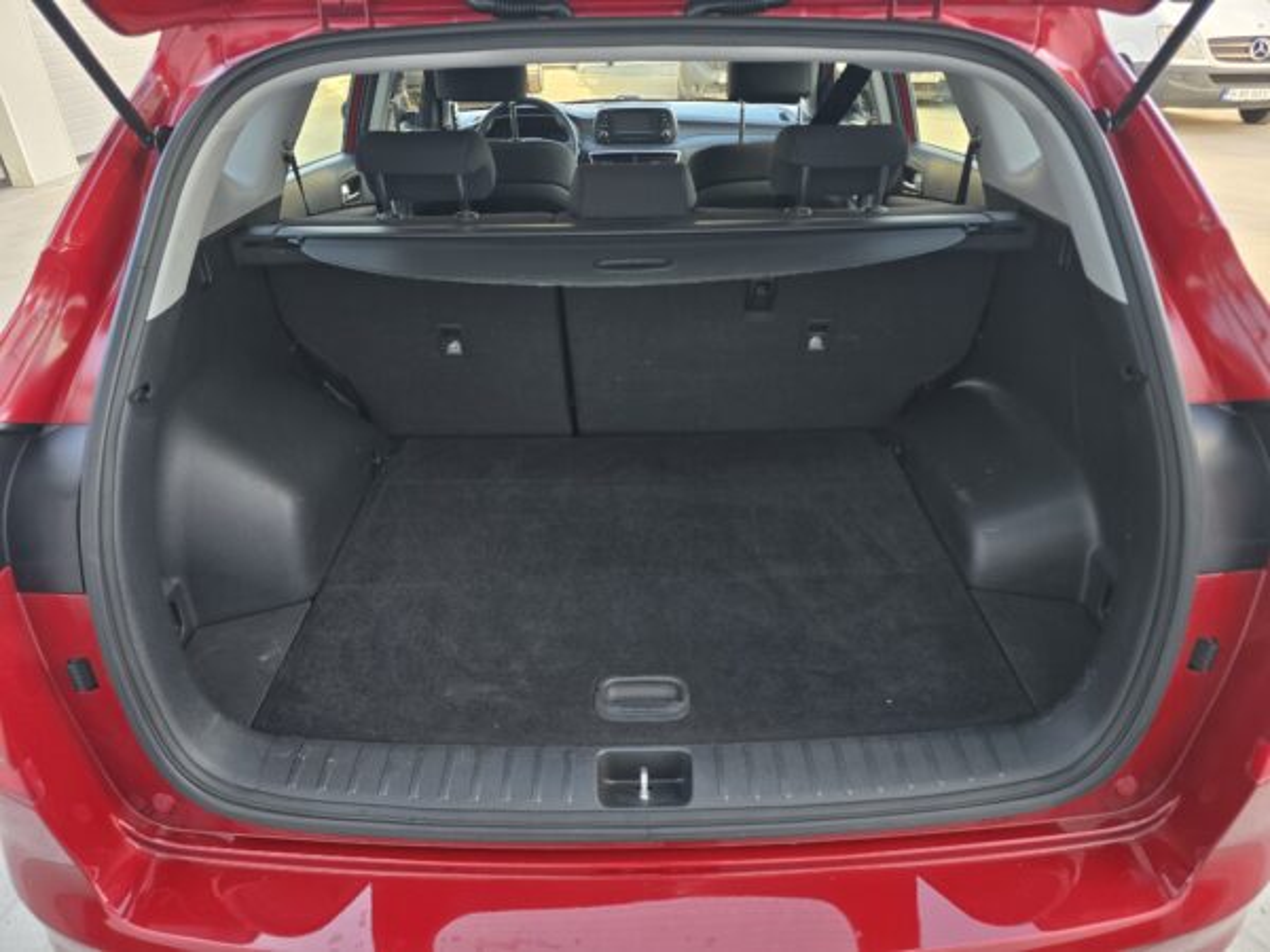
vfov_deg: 58.9
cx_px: 635
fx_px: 844
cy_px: 476
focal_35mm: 23
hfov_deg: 73.9
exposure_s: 1/180
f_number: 1.7
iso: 125
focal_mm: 6.3
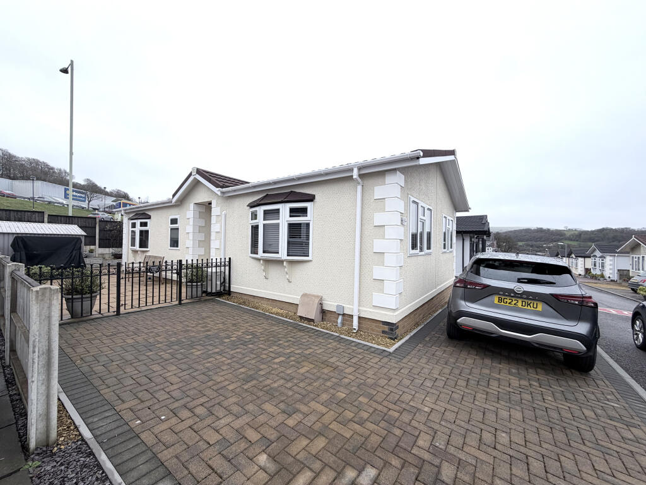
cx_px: 323
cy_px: 242
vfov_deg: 85.7
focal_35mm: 14
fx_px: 261
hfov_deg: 102.1
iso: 40
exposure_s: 1/742
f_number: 2.2
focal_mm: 2.22
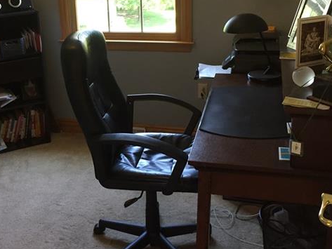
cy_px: 80
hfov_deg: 38.4
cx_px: 105
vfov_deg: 29.5
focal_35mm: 49
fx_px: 470
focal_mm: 4.15
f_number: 2.2
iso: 100
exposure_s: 1/30
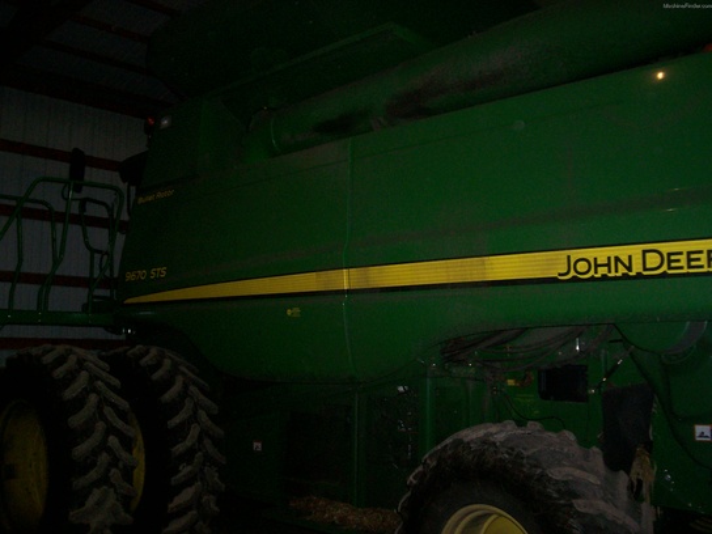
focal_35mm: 36
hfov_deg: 51.4
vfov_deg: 39.7
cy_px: 267
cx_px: 356
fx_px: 740
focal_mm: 5.9
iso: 140
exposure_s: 1/64
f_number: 4.5
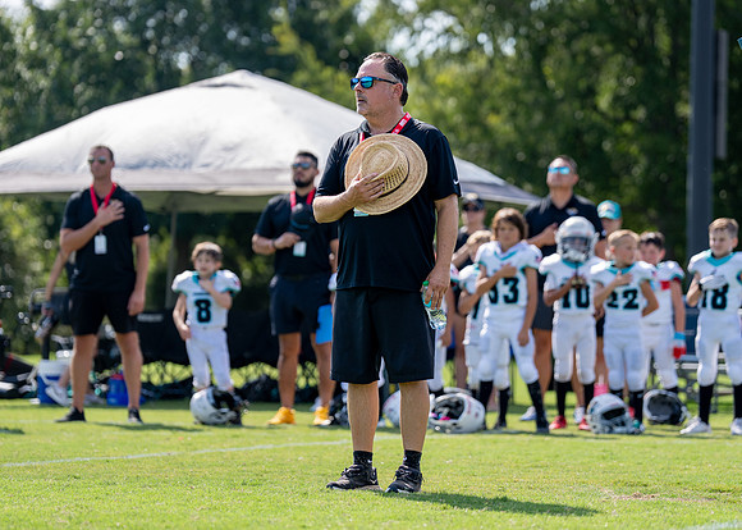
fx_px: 3326
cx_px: 395
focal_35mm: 158
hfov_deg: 12.7
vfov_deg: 9.1
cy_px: 245
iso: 160
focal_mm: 135
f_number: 2.8
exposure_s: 1/1600
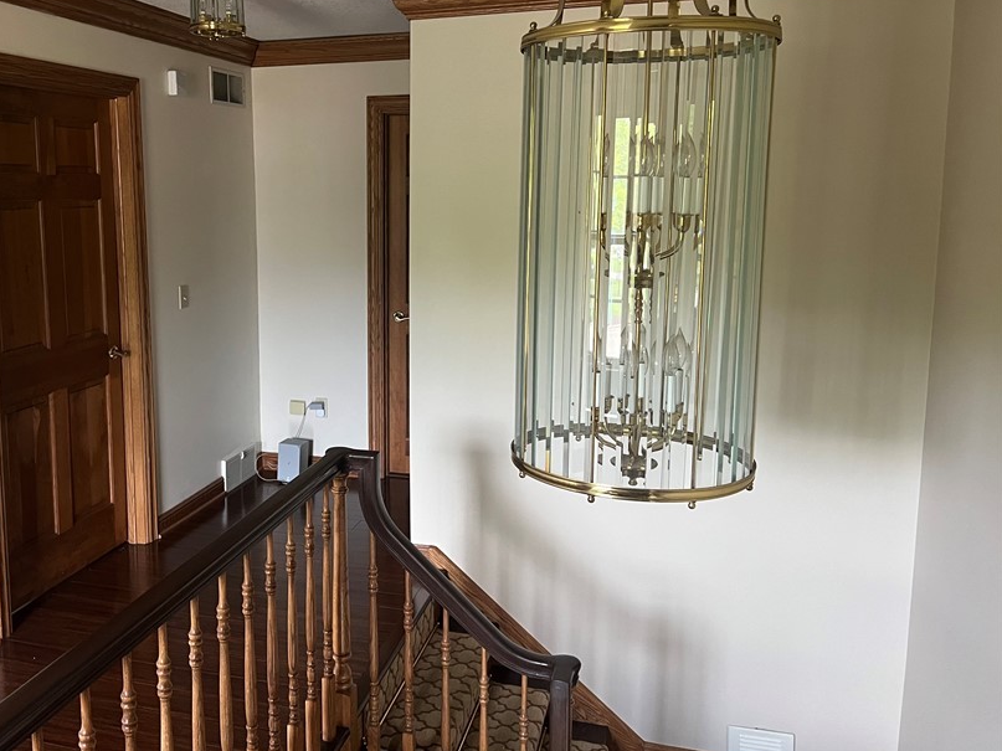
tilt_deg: -8.9
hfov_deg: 54.7
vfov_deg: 42.7
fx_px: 955
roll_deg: +0.5
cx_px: 370
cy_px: 304
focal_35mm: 33
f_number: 1.5
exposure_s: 1/60
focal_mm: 5.7
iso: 320
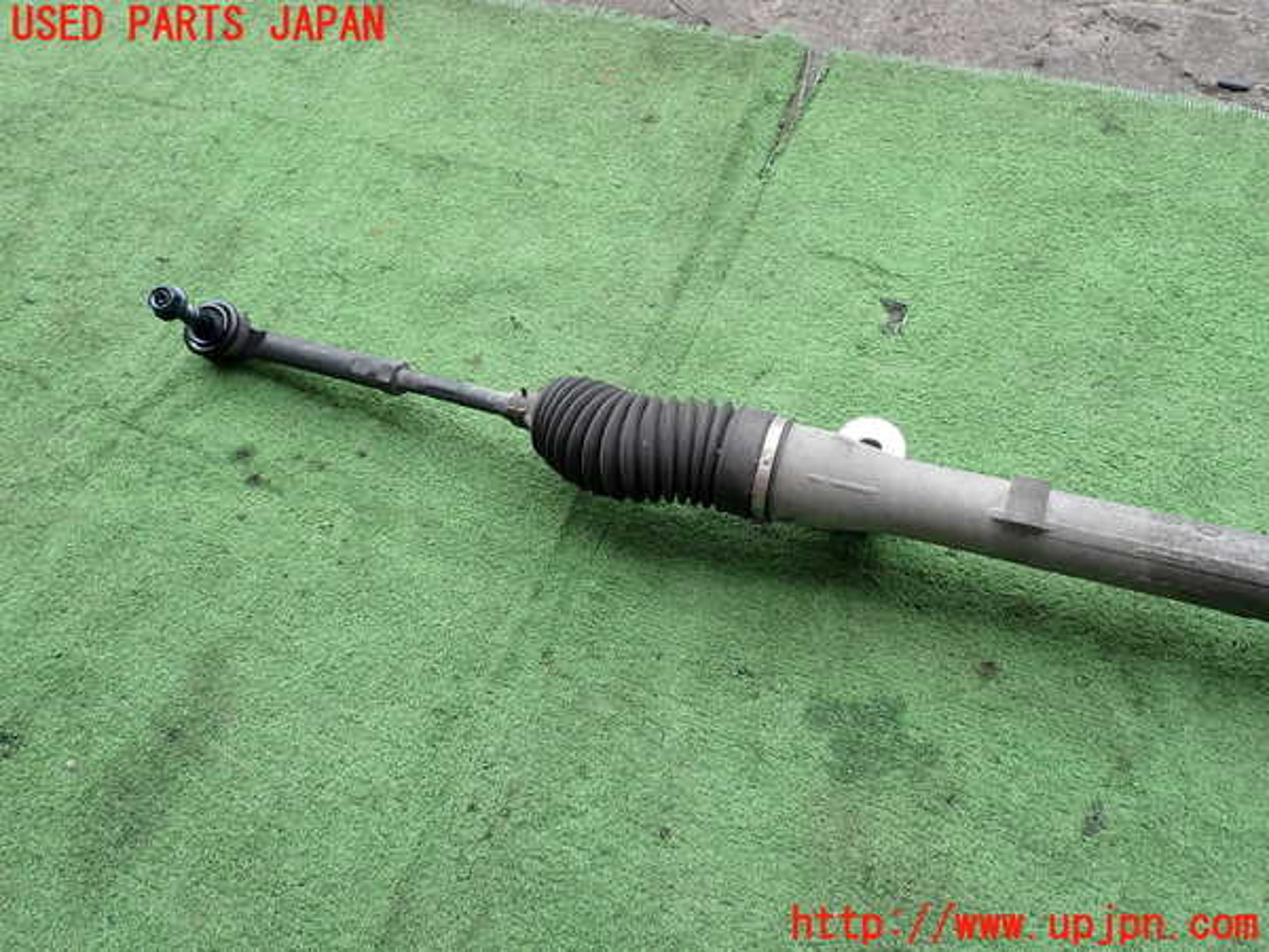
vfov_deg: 54.9
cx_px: 634
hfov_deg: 69.4
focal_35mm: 25
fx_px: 916
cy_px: 476
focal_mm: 4.5
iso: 100
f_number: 2.8
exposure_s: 1/320
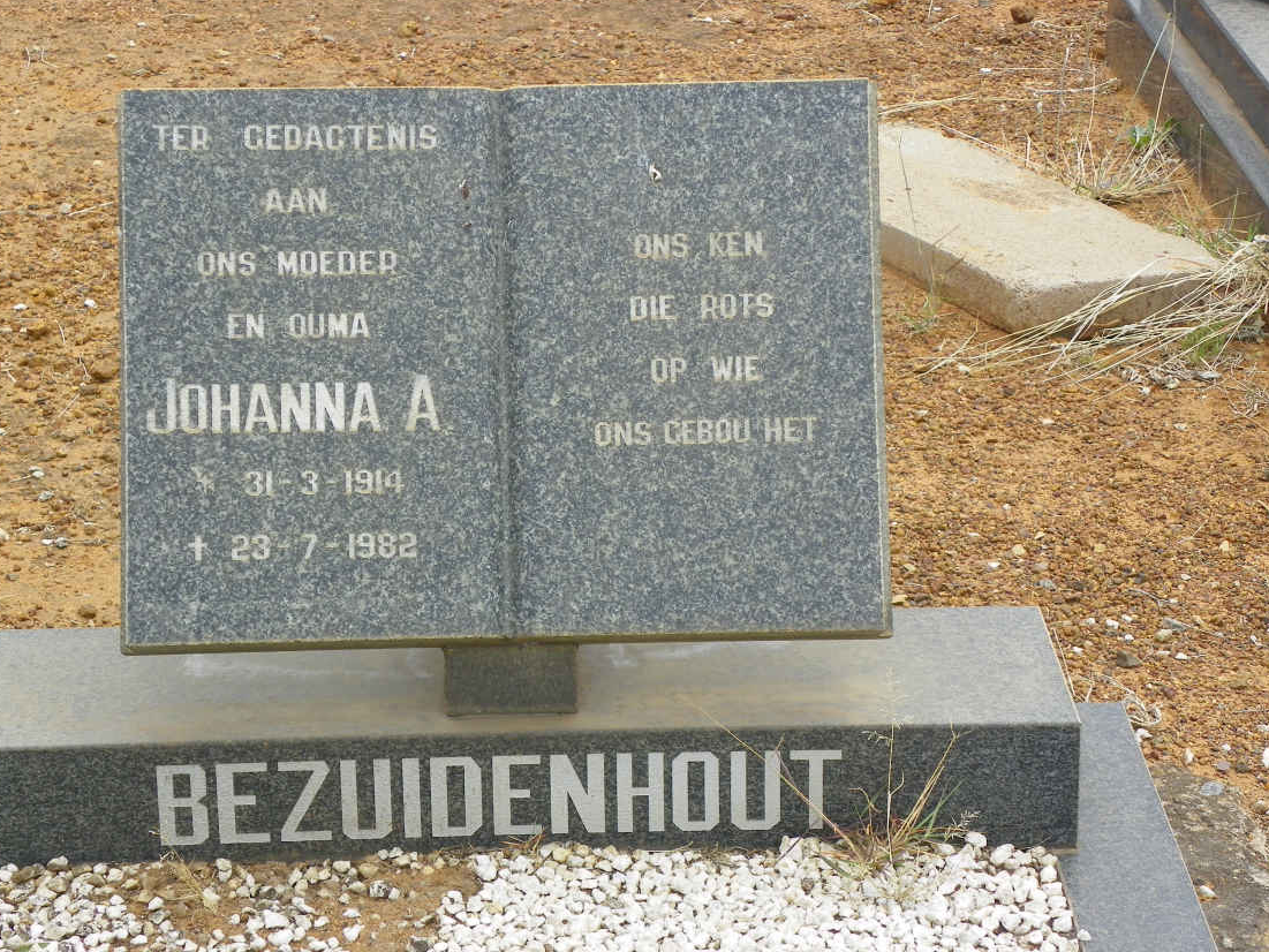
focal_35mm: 85
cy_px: 475
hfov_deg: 23.0
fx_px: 3116
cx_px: 582
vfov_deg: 17.4
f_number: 4
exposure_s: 1/200
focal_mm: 13.8
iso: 64
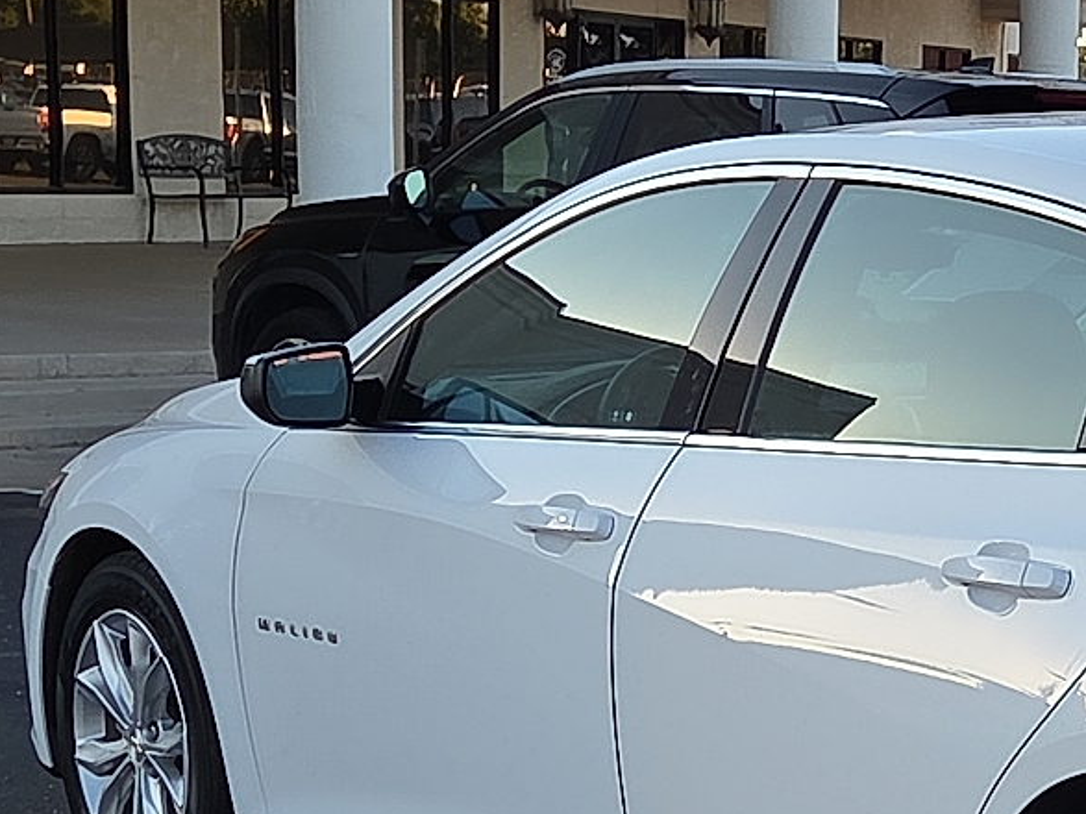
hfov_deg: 17.1
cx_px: 1354
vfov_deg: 13.4
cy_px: 777
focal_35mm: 109
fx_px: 3419
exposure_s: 1/1429
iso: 76
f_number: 1.8
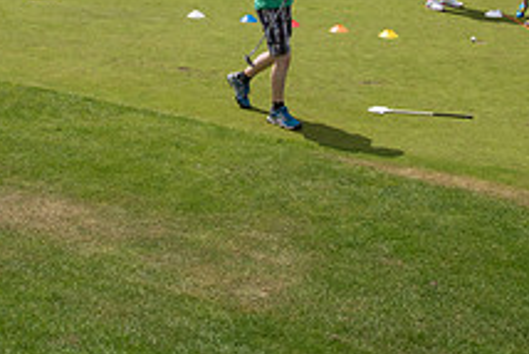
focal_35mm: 65
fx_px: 956
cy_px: -48
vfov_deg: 19.9
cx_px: 225
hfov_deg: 30.9
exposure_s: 1/1250
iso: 400
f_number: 5.6
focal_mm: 24
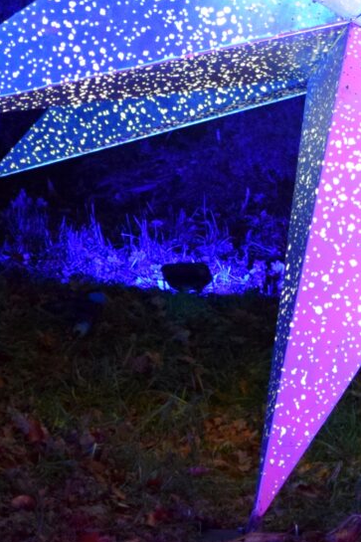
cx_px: 490
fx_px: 3130
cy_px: -192
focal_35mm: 208
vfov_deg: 9.7
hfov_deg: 6.5
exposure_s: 1/500
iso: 1600
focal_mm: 35
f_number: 2
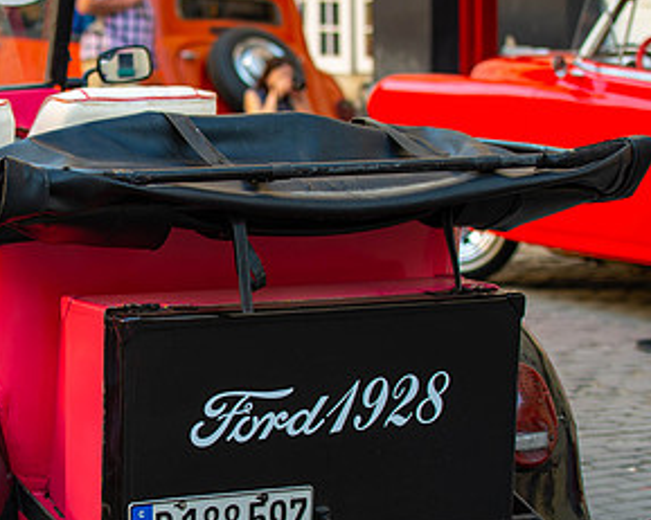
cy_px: 320
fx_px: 2774
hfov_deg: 13.3
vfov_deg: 10.7
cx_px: 71
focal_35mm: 144
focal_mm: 70
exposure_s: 1/80
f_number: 2.8
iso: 160
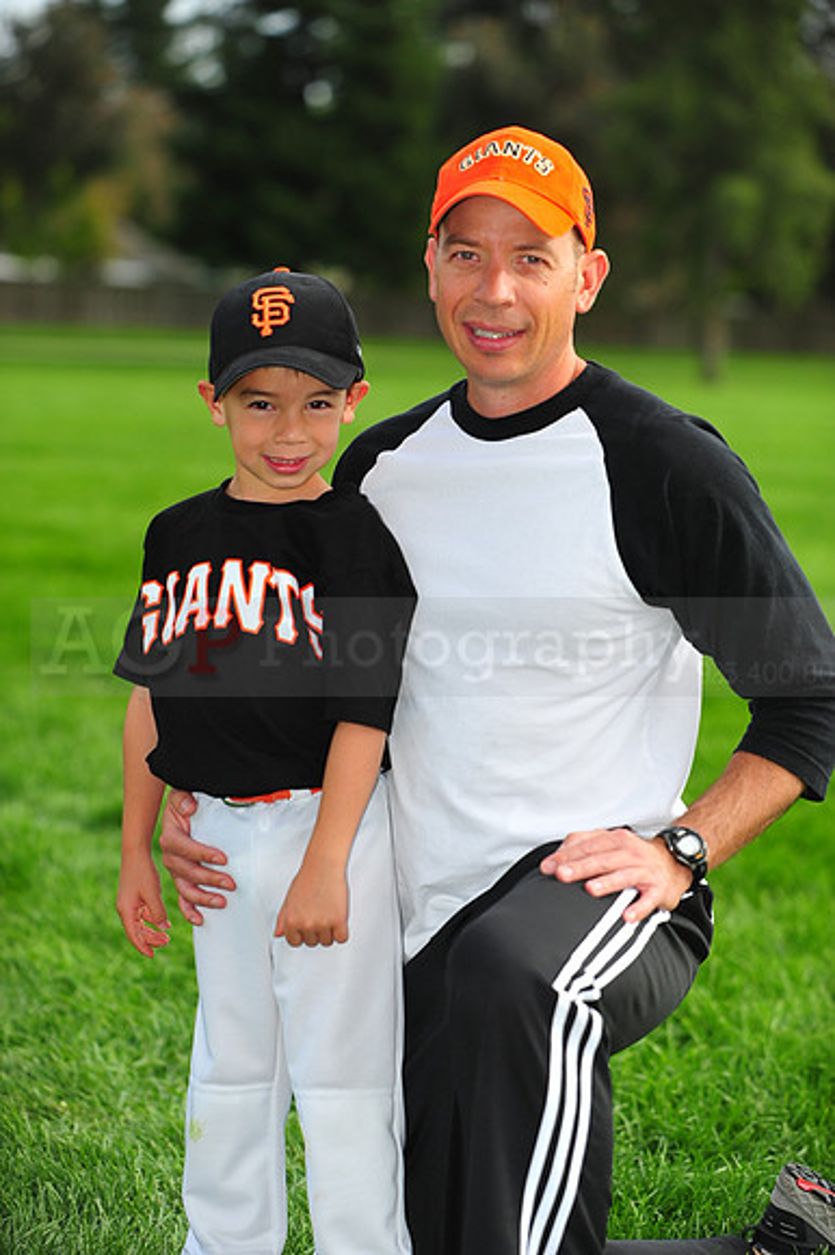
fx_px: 5747
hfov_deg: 8.3
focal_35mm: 165
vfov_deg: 12.5
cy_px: 628
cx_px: 418
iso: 400
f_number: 4
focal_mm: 165
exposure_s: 1/2000
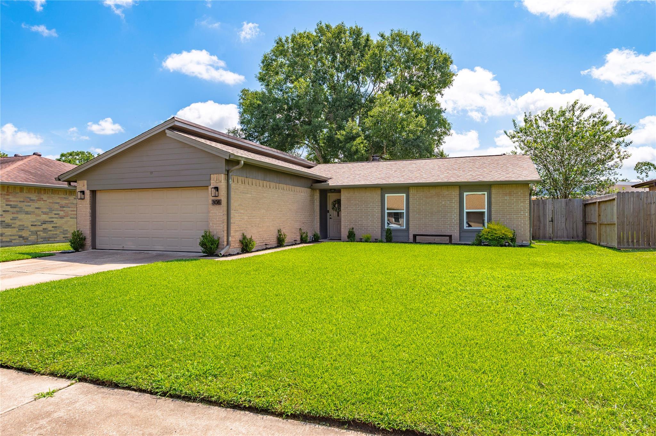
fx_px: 419
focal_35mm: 23
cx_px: 328
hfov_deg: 76.1
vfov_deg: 55.0
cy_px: 218
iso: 125
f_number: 10
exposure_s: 1/250
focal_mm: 23
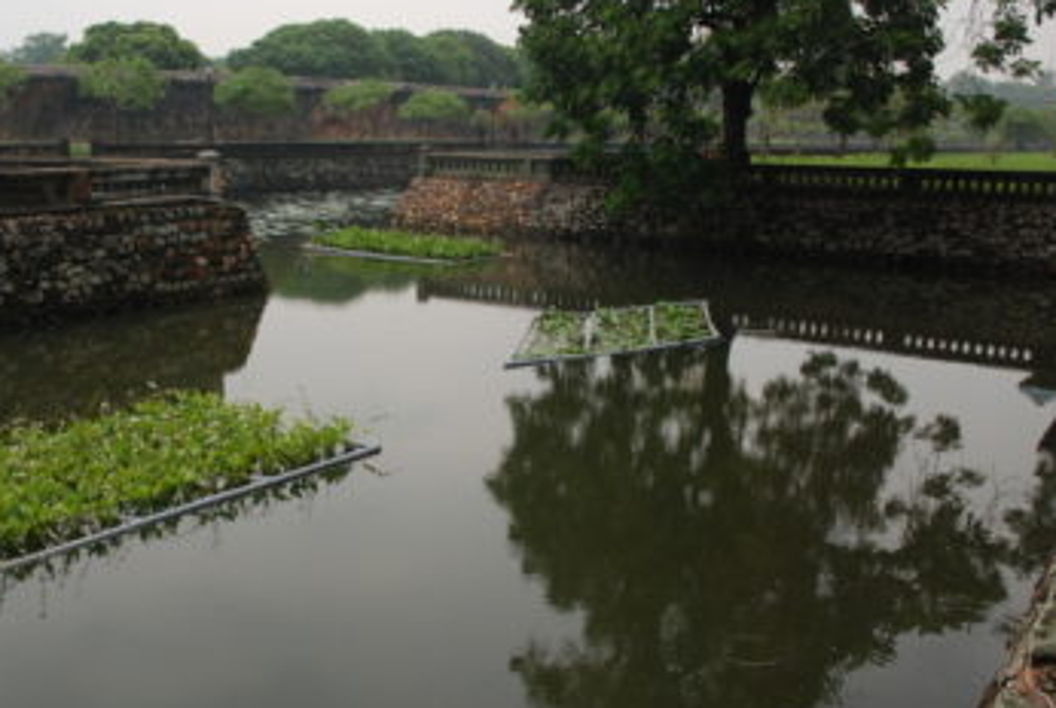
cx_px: 342
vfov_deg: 34.1
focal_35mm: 39
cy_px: 450
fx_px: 1146
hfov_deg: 48.5
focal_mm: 18
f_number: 9
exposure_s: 1/160
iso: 400
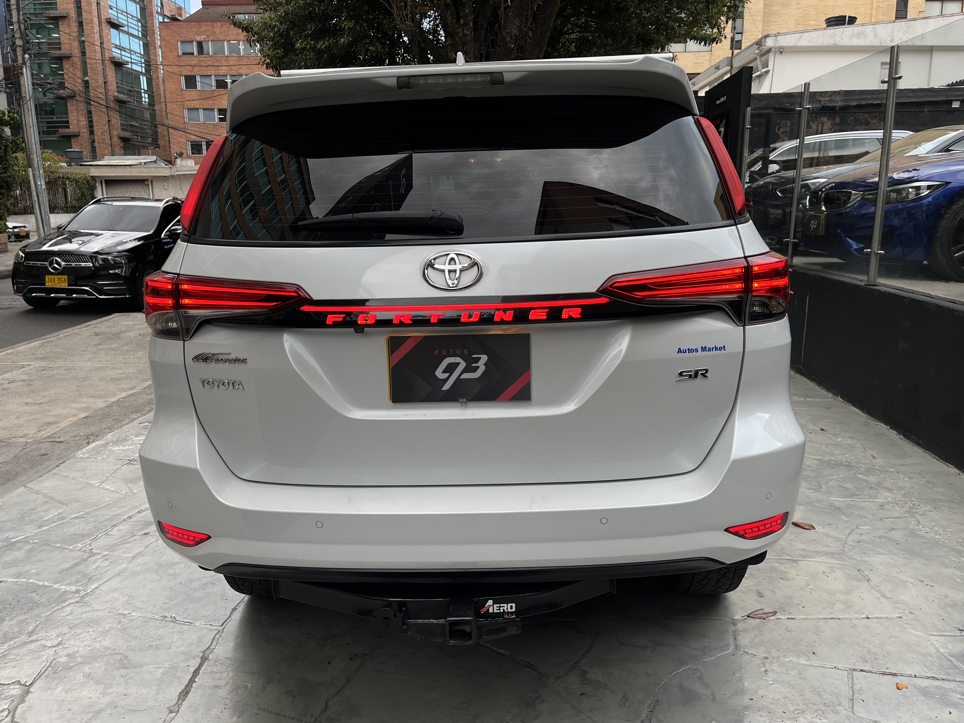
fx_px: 724
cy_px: 362
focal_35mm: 26
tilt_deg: -12.6
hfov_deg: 67.3
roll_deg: +0.3
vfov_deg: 53.1
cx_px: 482
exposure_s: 1/327
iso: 50
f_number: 1.6
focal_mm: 5.1
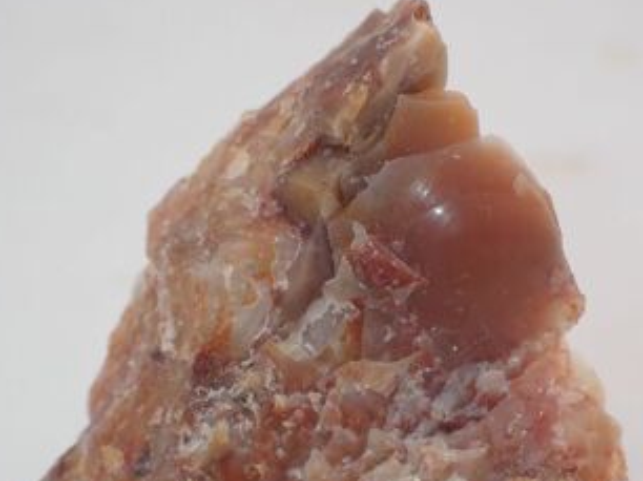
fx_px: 2914
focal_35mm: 157
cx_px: 376
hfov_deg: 12.6
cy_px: 353
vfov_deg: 9.4
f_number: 14
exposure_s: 1/100
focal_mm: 18
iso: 200
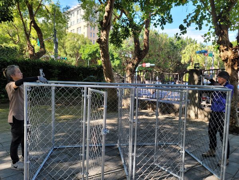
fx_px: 173
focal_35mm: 25
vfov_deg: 54.9
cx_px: 120
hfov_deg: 69.4
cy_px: 90
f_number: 1.8
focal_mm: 7
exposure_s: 1/142
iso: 20
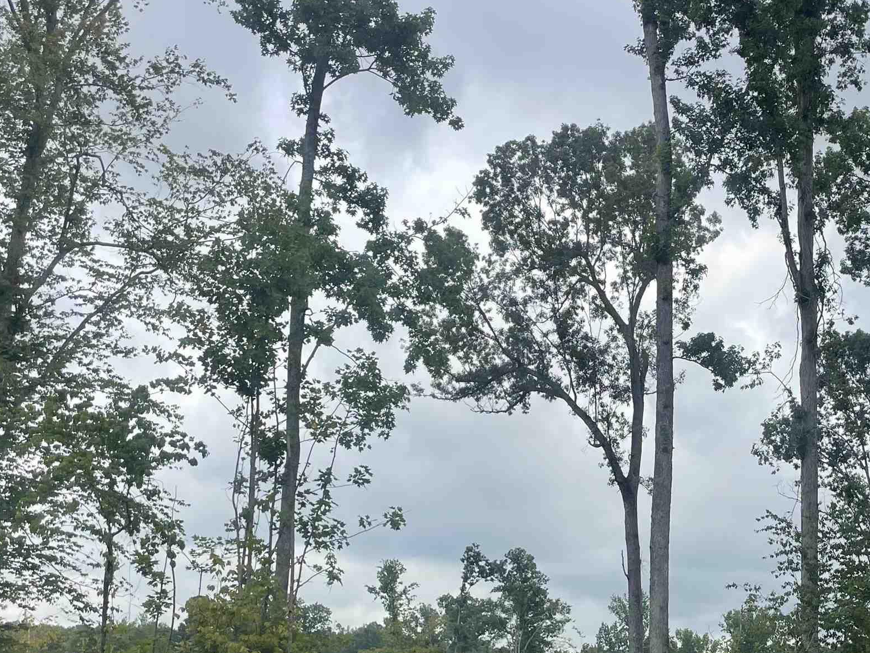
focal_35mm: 51
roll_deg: -1.3
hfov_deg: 36.2
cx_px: 696
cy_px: 492
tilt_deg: +10.7
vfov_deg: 28.1
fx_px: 1282
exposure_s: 1/2398
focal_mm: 4.2
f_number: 1.6
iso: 32
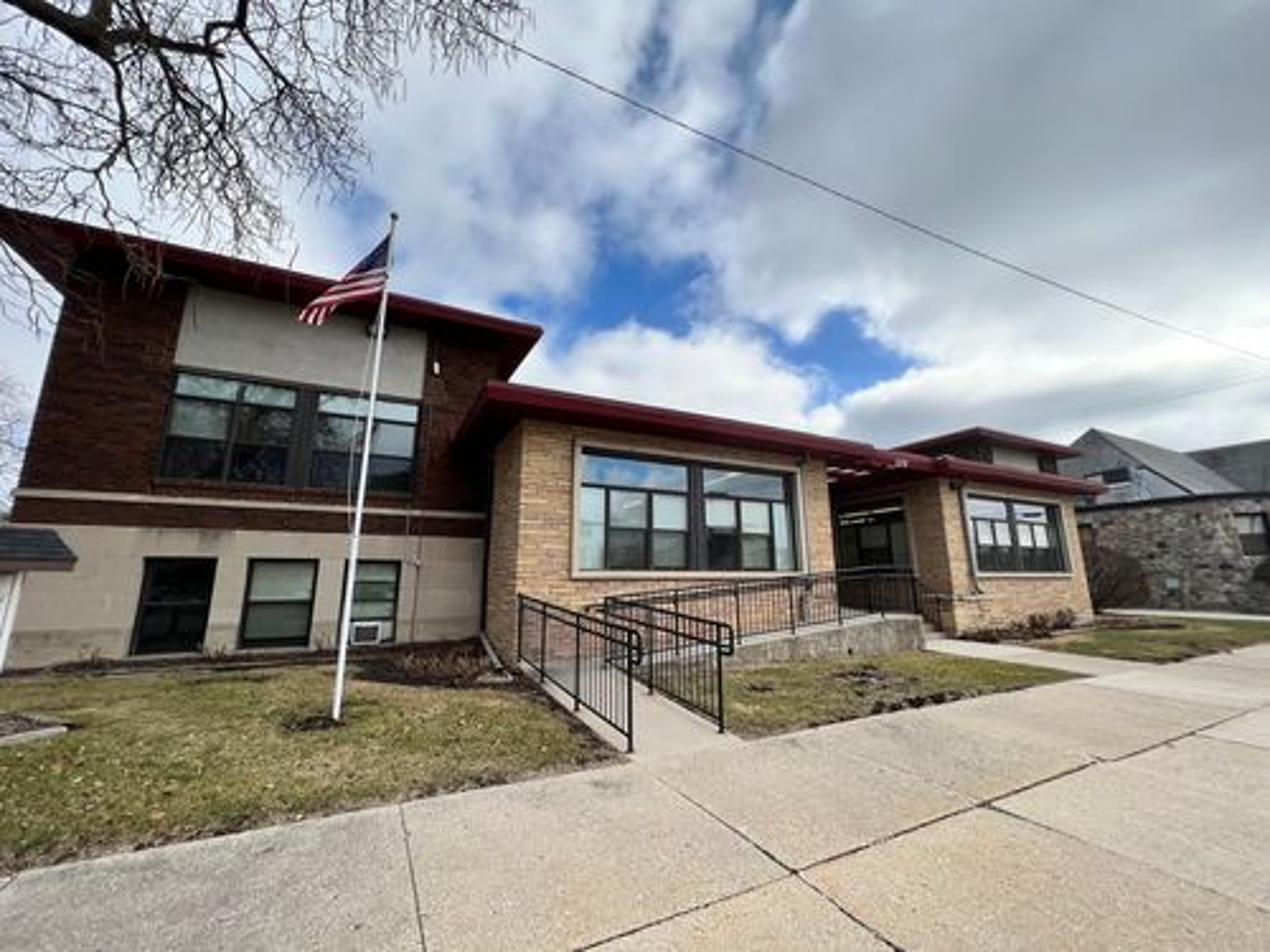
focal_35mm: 13
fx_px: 477
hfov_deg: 106.2
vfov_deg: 89.9
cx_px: 635
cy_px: 476
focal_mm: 1.57
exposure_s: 1/1393
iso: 32
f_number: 1.8
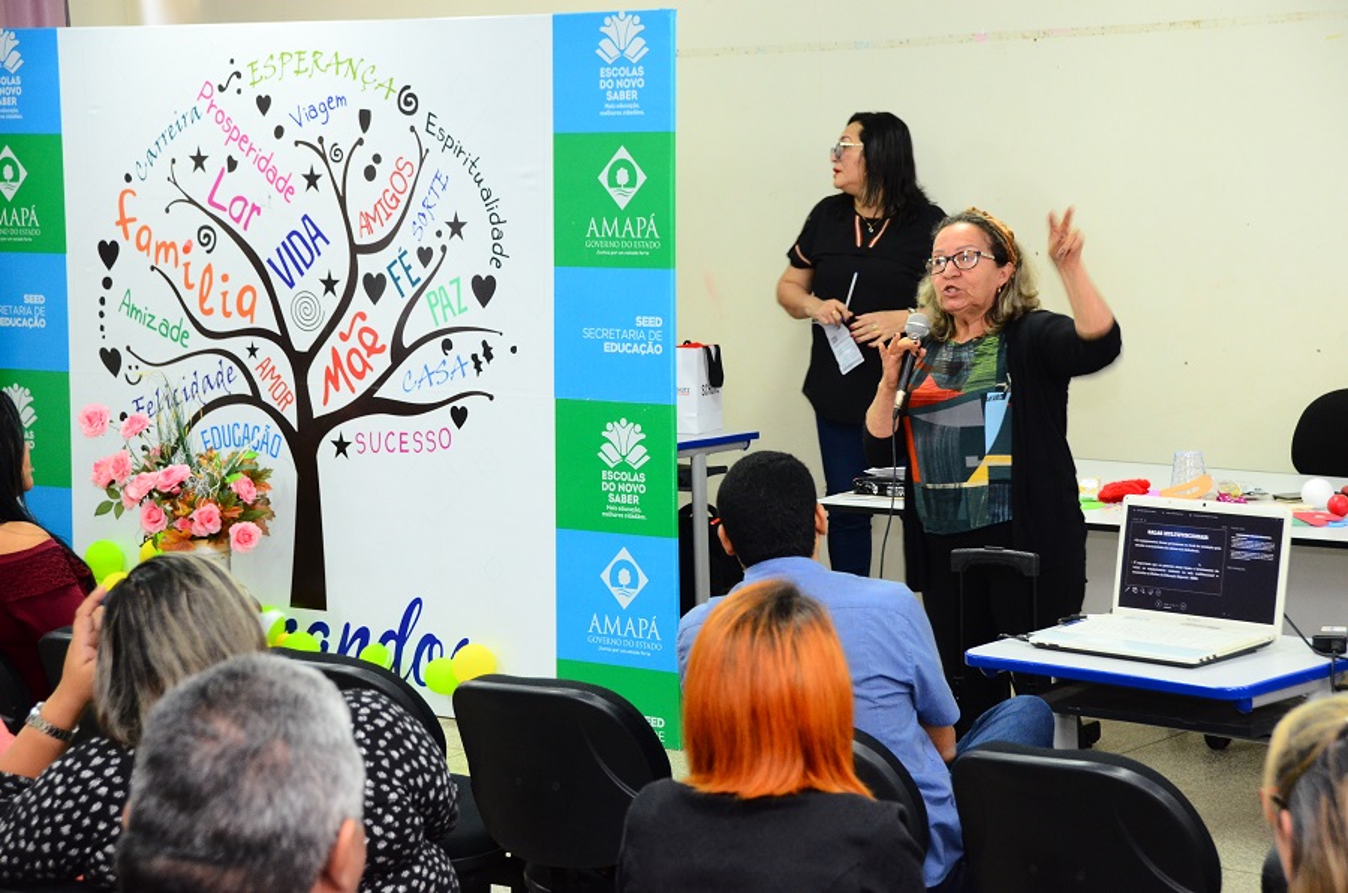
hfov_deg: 22.7
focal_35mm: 90
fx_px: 3363
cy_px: 446
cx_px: 674
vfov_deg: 15.1
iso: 2000
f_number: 5
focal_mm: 60
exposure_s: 1/50
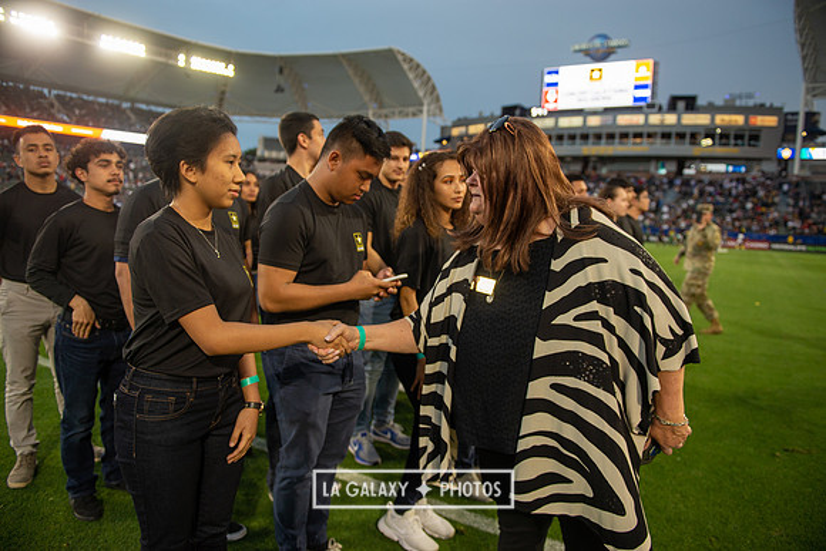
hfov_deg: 73.7
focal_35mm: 24
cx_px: 413
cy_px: 276
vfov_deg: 53.2
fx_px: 551
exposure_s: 1/500
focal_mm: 24
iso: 400
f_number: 2.8
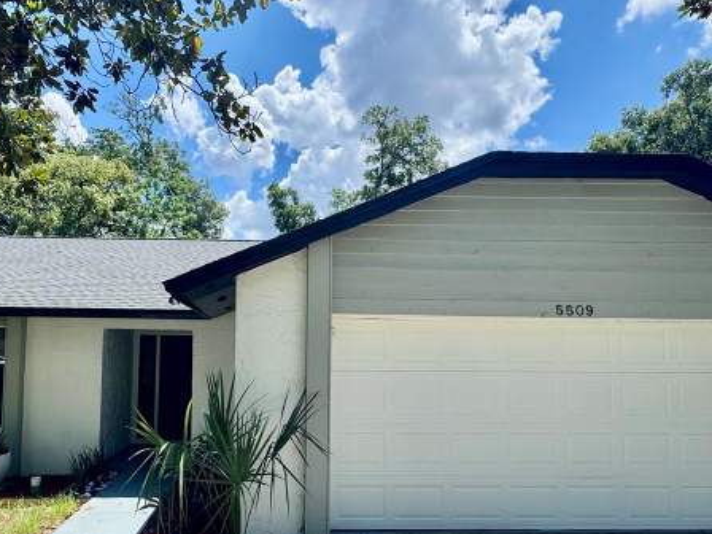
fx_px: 514
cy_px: 323
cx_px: 281
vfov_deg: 54.5
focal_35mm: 25
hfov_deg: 68.6
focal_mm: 2.22
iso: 50
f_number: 2.2
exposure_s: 1/1020
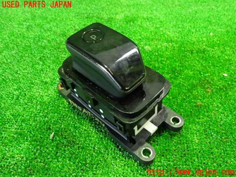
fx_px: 205
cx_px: 118
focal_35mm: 30
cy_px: 88
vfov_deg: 46.8
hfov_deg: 60.0
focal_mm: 5.4
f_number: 2.3
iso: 800
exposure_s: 1/15
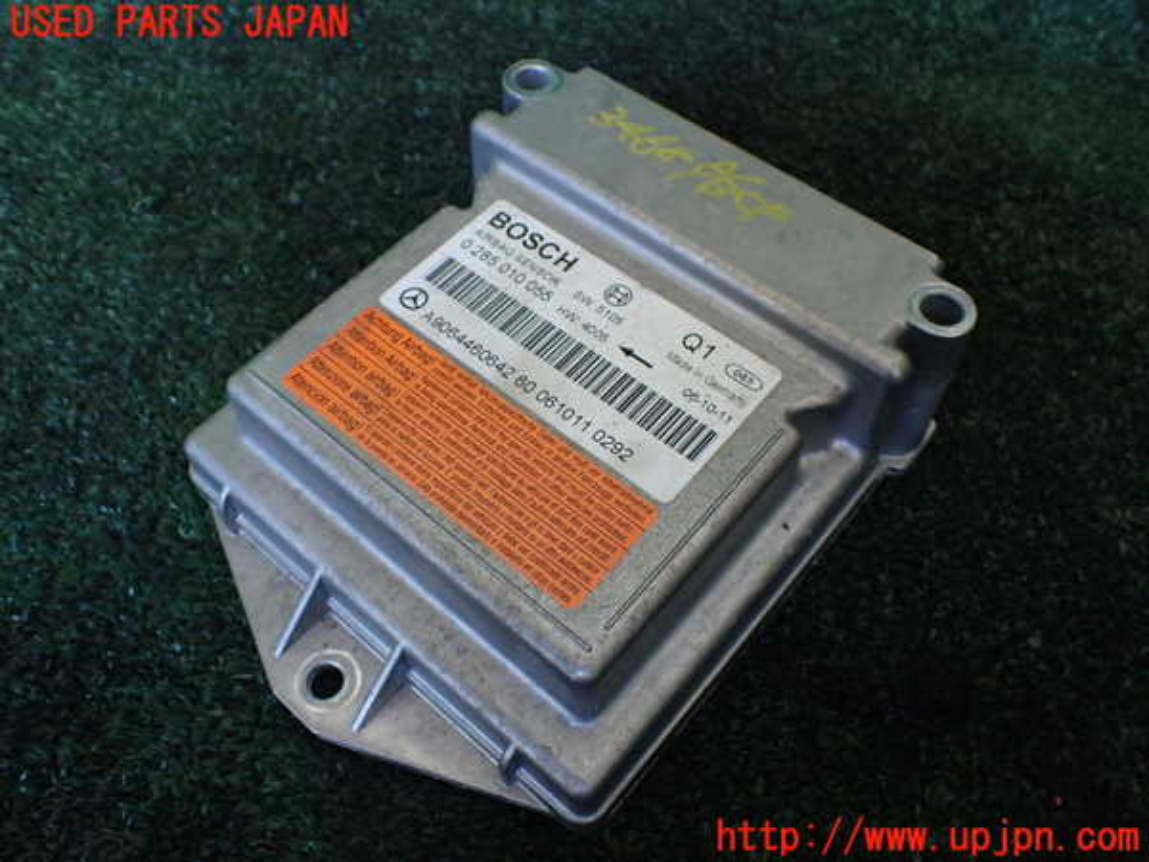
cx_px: 574
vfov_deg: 46.8
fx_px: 996
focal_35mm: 30
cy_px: 431
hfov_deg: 60.0
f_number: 2.3
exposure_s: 1/125
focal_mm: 5.4
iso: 400
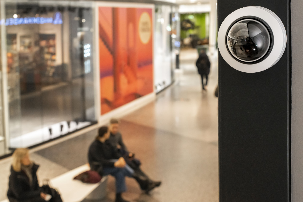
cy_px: 101
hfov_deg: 39.6
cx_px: 152
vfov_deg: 27.0
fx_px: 421
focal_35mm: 50
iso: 12800
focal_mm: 50
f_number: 7.1
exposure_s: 1/200
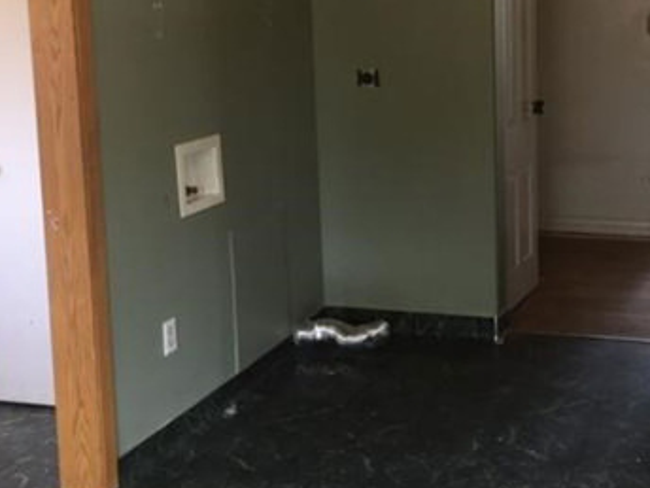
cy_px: 117
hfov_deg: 35.2
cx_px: 438
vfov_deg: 26.7
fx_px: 1014
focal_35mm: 54
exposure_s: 1/30
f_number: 2.2
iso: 80
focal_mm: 4.15
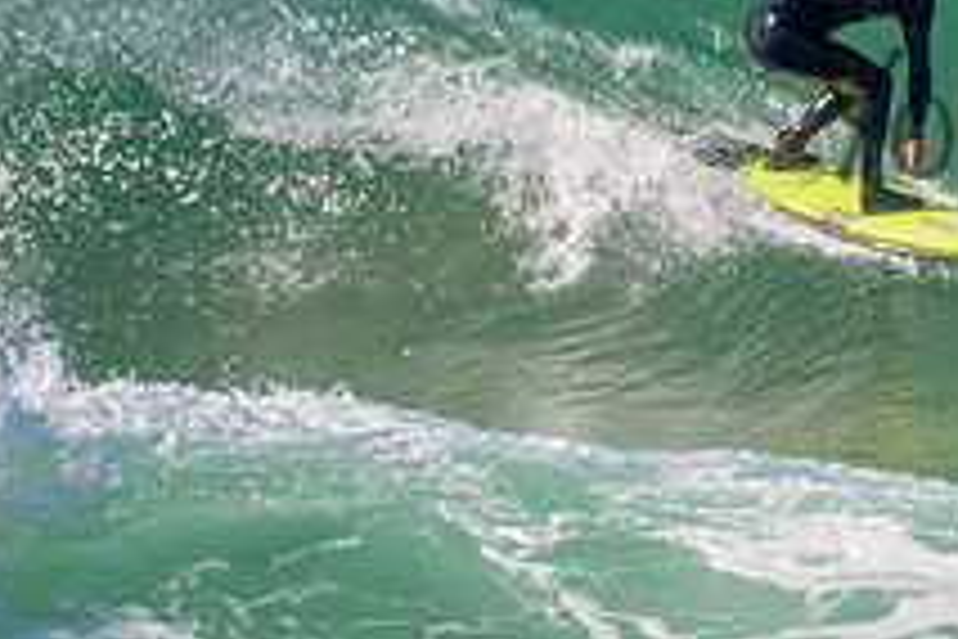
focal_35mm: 2180
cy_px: 74
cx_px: 1282
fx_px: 58008
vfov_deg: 0.6
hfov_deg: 0.9
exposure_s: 1/2000
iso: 2000
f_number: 11
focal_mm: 800
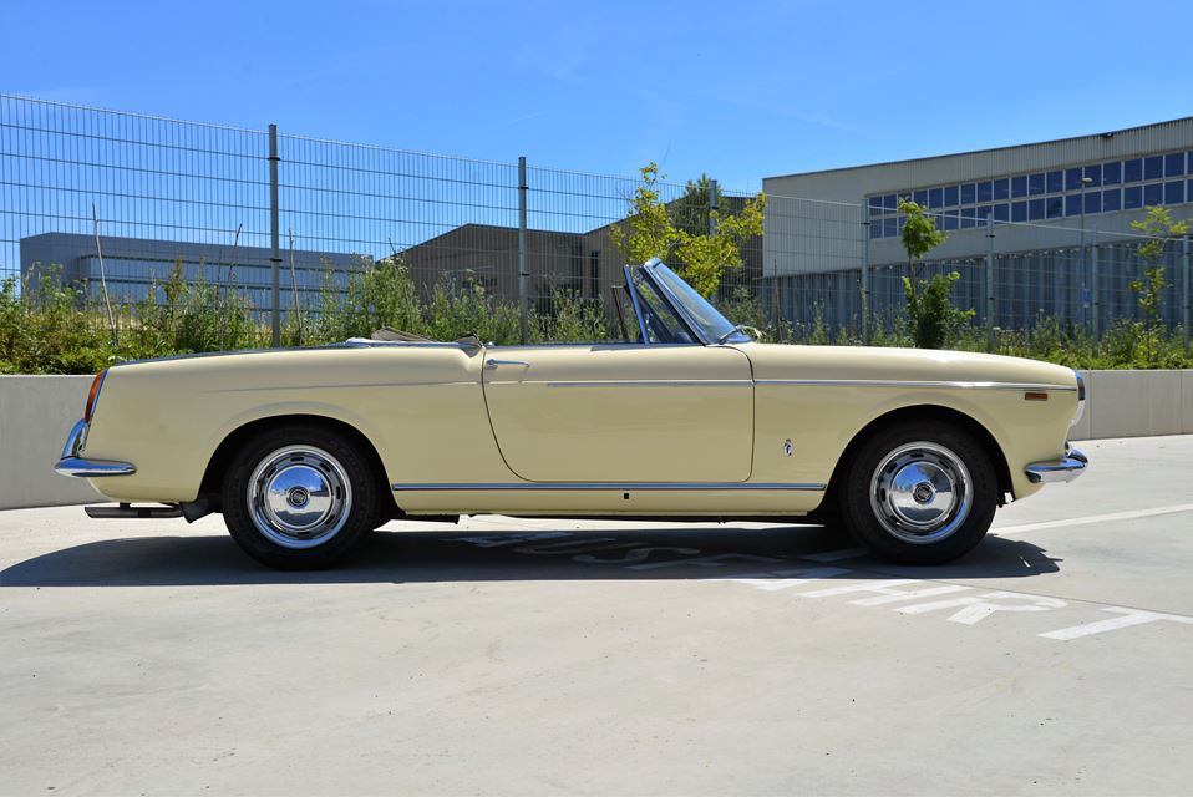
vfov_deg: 35.1
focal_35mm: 38
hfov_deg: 50.7
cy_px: 398
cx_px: 596
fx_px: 1260
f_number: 9
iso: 100
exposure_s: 1/320
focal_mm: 38
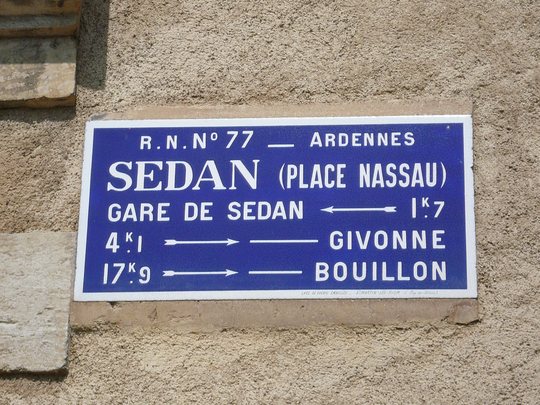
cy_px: 202
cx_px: 270
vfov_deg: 12.0
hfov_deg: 15.9
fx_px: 1934
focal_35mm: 124
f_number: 5.6
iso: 100
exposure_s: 1/800
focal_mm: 16.8
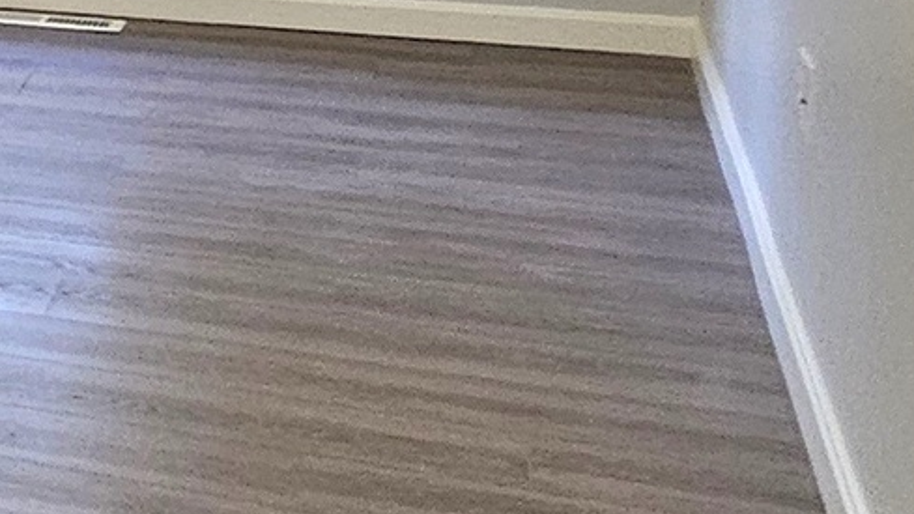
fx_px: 2157
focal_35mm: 89
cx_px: -1383
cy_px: -204
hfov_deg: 14.1
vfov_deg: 13.0
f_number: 2.2
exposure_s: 1/60.2
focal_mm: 2.2
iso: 80
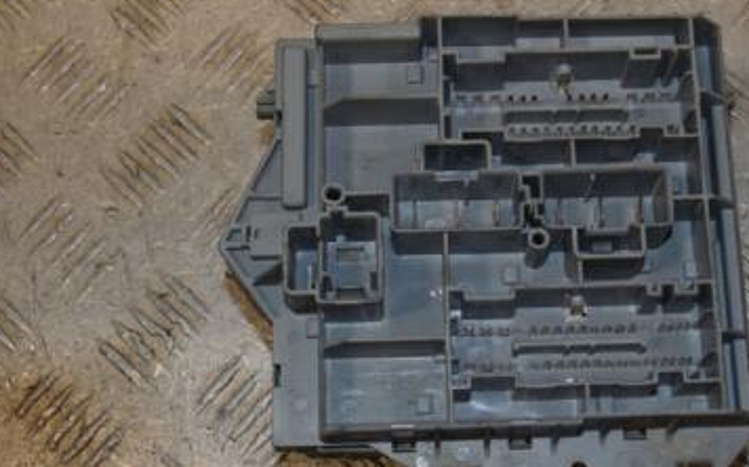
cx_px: 467
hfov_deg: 30.5
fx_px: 1367
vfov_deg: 19.4
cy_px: 255
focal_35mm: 67
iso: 800
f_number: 10
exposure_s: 1/200
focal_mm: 26
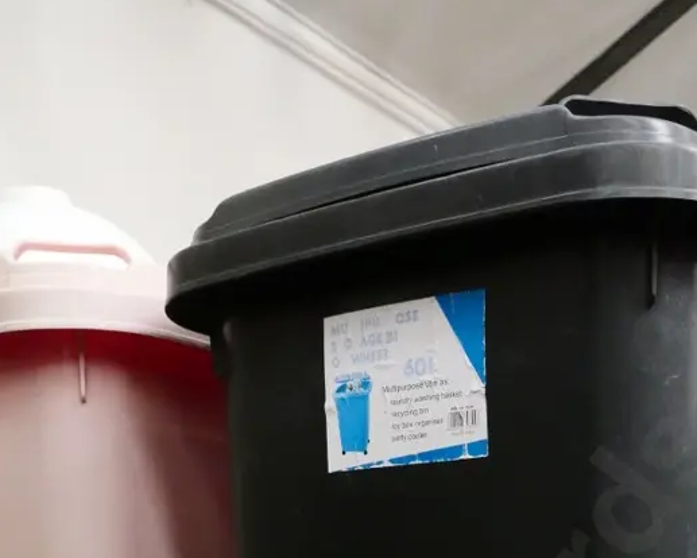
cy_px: 670
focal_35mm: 58
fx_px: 1197
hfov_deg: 31.9
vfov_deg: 23.9
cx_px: 514
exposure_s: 1/250
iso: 6400
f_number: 5.6
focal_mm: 15
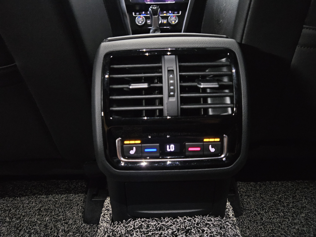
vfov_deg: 58.9
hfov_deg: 73.9
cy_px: 118
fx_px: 210
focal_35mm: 23
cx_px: 158
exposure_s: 1/15
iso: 4000
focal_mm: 5.4
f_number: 1.8
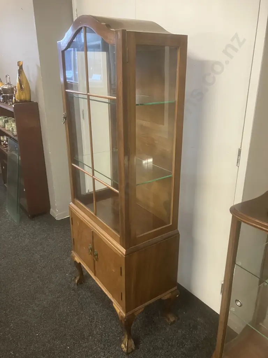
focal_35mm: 28
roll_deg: -0.6
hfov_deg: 49.7
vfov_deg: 63.4
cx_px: 134
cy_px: 179
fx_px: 289
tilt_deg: -20.3
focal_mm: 3.99
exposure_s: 1/50
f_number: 1.8
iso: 320
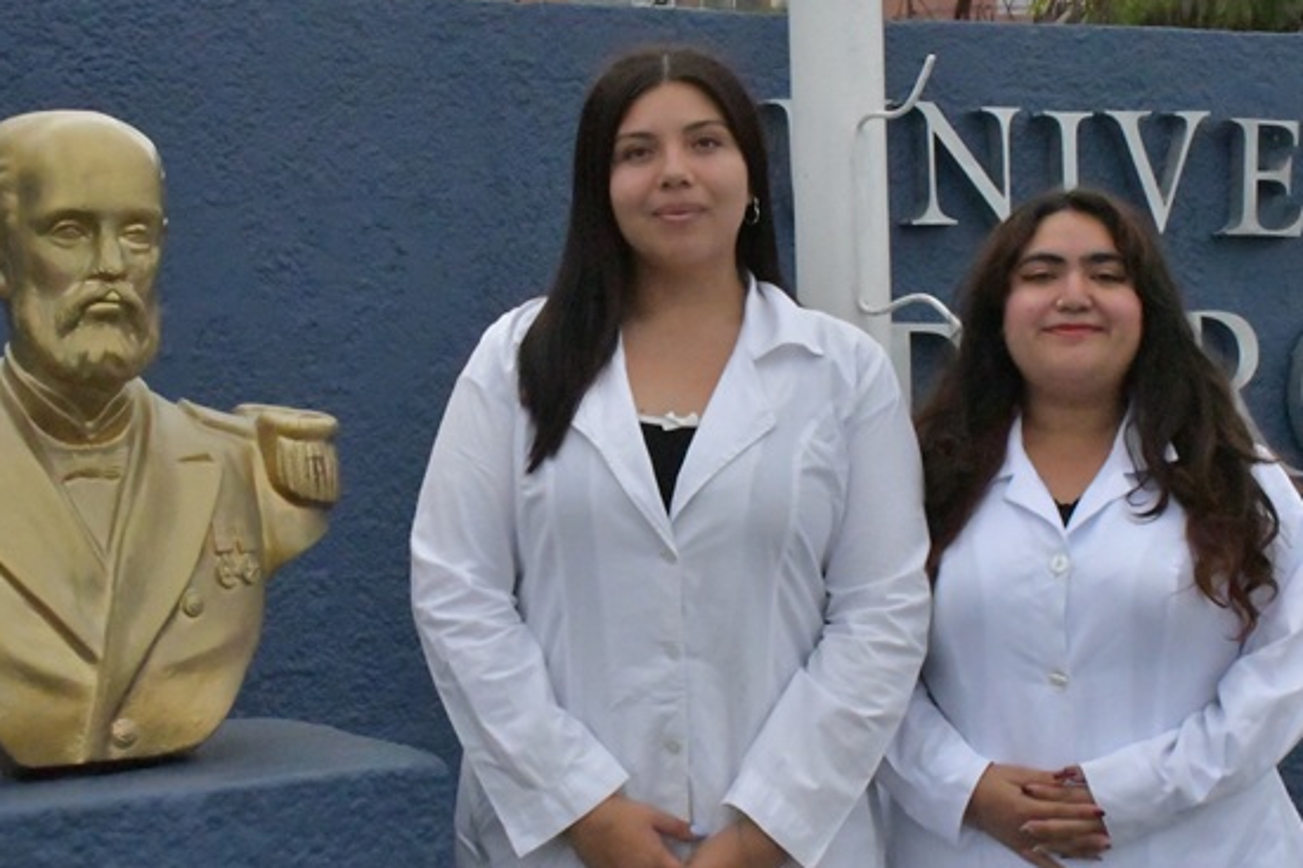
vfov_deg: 18.4
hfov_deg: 27.3
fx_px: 2677
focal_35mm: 74
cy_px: 403
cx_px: 622
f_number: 22
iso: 12800
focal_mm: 34
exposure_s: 1/2000
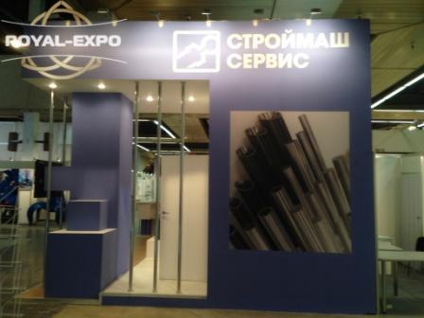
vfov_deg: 42.9
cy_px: 159
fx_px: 404
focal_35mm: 33
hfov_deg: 55.4
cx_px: 212
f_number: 2.4
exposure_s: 1/20
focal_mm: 4.12
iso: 80
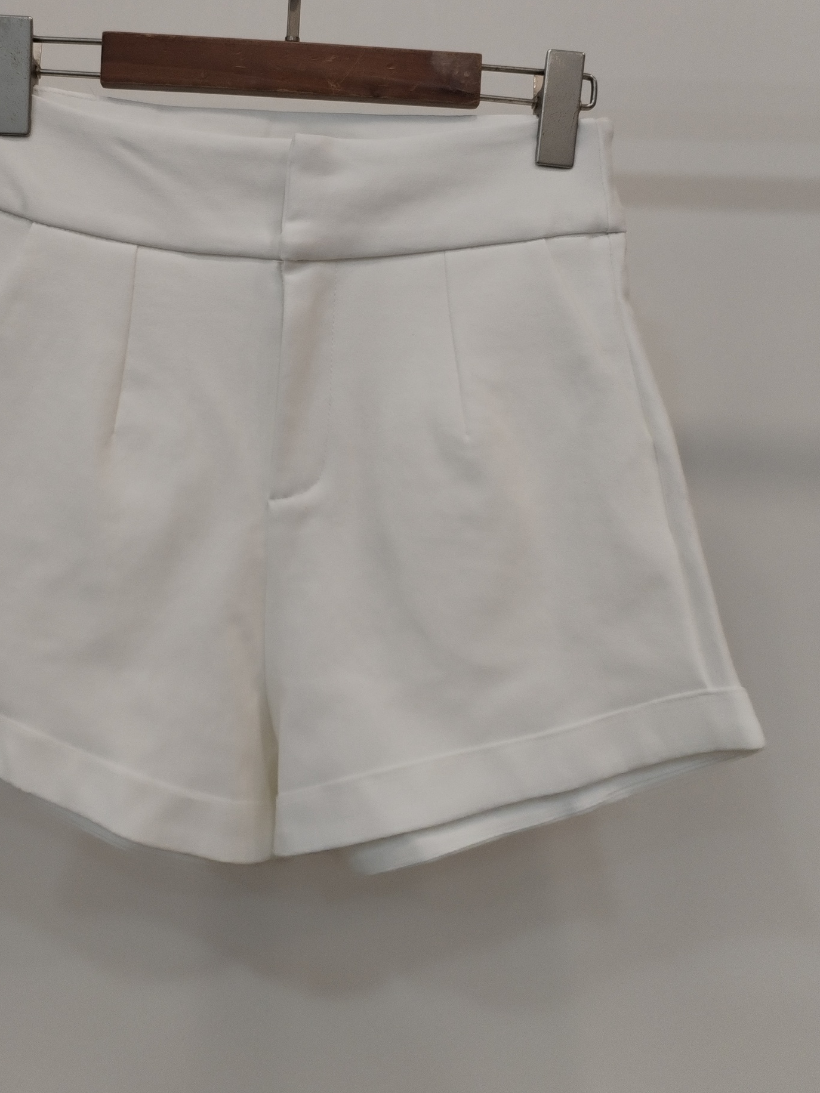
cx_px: 300
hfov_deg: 37.5
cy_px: 465
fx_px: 1200
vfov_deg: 48.8
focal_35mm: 38
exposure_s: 1/120
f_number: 1.8
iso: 293
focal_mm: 4.75
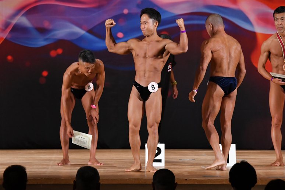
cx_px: 142
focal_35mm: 240
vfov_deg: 5.7
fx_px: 1899
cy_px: 95
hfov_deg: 8.6
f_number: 5.6
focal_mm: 160
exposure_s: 1/400
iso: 3200
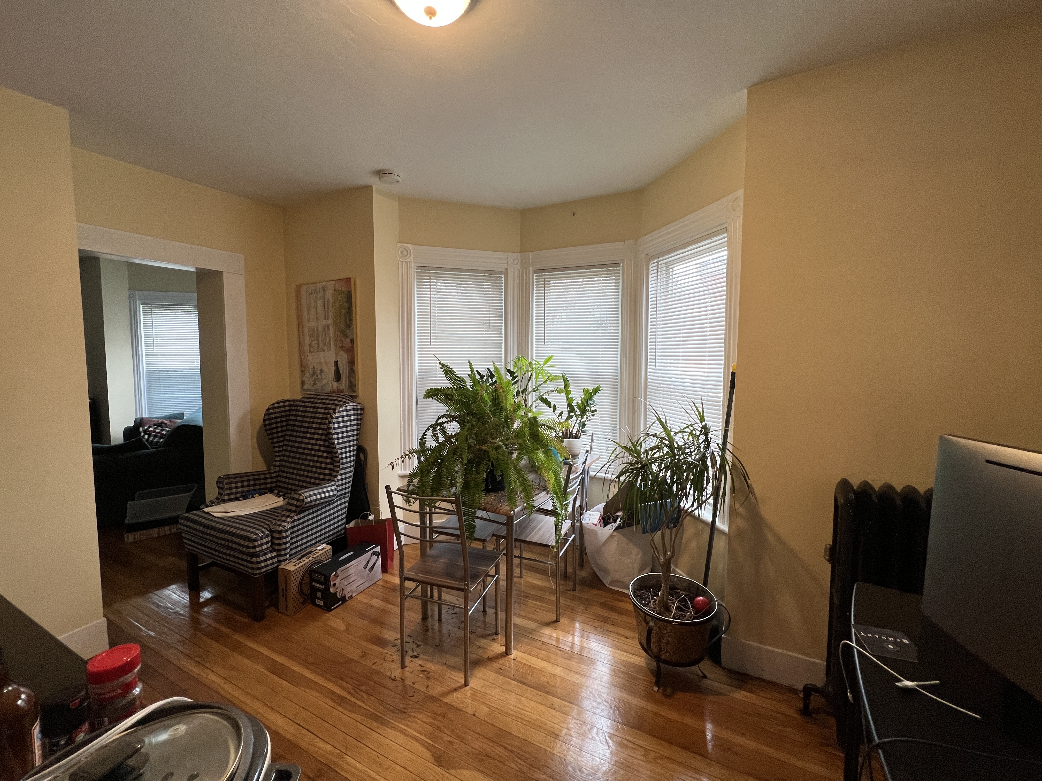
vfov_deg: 89.9
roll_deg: -0.4
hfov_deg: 106.2
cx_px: 521
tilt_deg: -4.2
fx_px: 391
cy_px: 390
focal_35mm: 13
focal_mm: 1.57
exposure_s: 1/120
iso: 160
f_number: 1.8
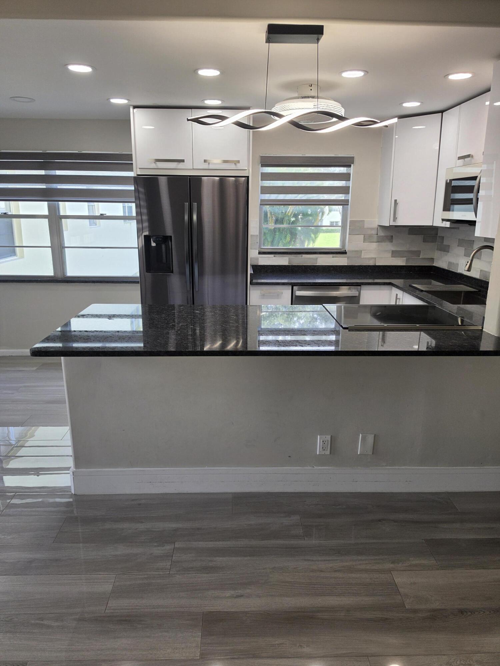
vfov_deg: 73.9
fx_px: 443
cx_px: 250
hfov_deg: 58.9
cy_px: 333
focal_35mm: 23
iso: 20
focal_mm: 6.5
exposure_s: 1/120
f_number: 1.4
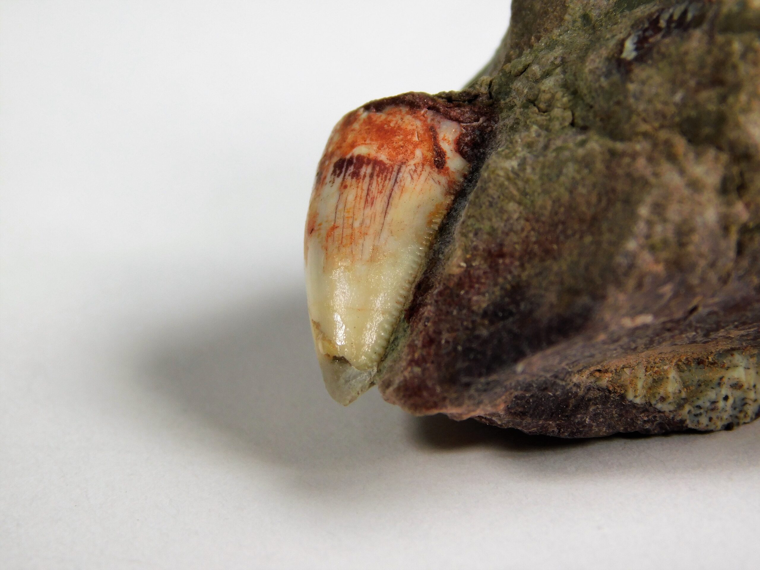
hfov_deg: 11.6
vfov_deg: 8.7
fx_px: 3732
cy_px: 285
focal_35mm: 170
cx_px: 380
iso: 125
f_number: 5.3
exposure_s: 1/160
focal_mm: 30.1
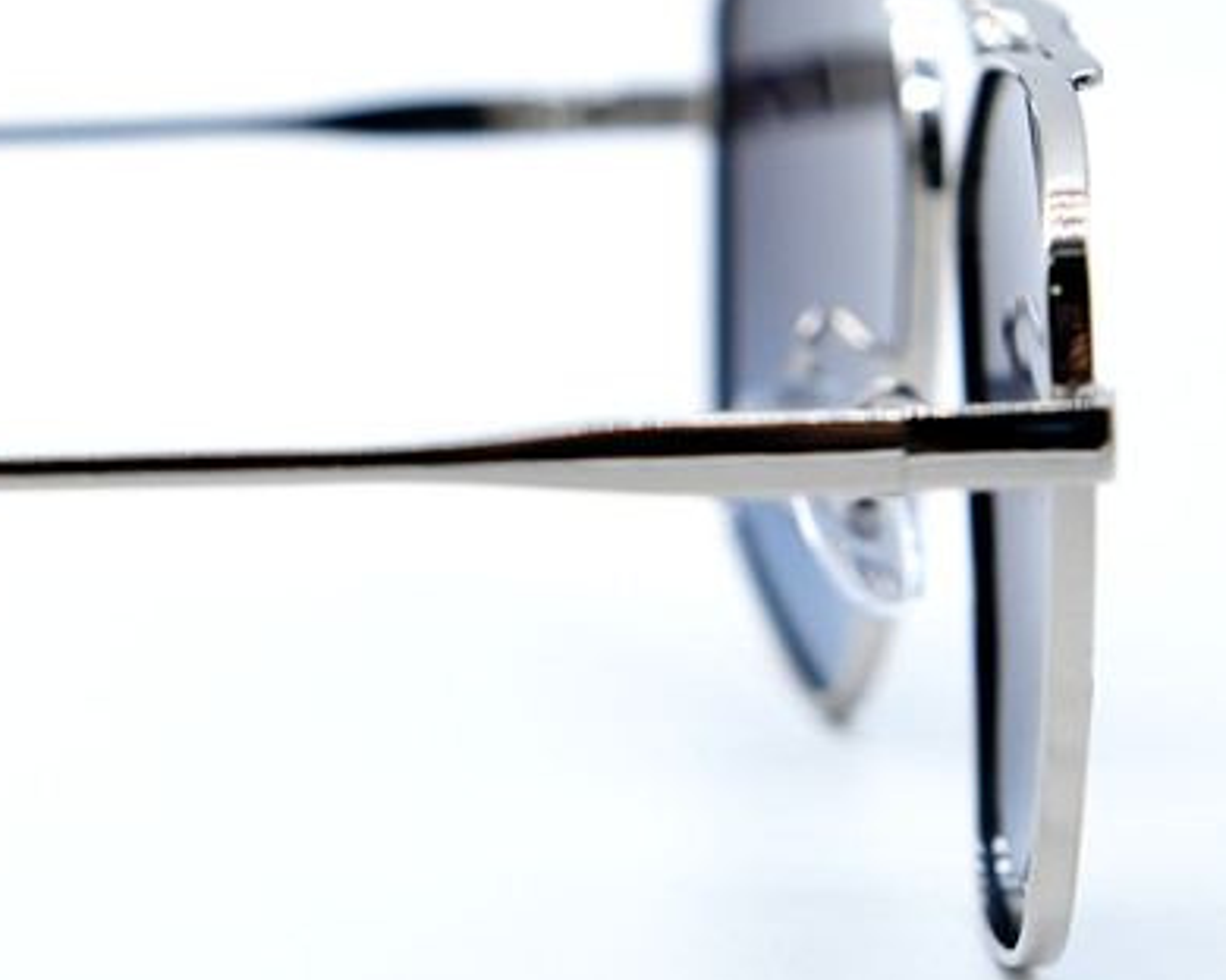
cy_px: 512
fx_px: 5842
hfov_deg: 11.7
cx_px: -229
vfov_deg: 9.6
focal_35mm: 161
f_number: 5.6
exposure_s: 1/160
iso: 160
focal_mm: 44.4
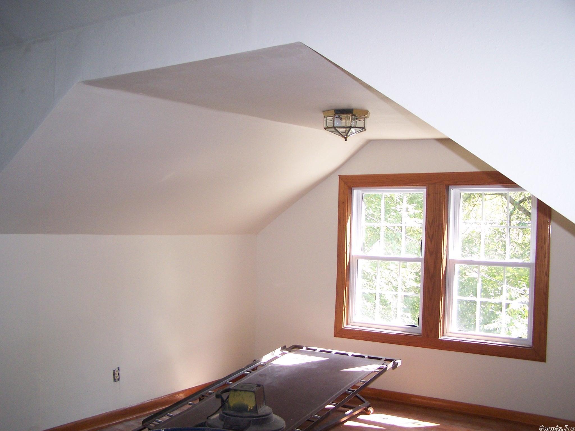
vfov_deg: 37.7
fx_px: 631
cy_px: 216
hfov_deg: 49.0
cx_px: 288
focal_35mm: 38
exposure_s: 1/90
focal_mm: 6.3
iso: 140
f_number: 2.8
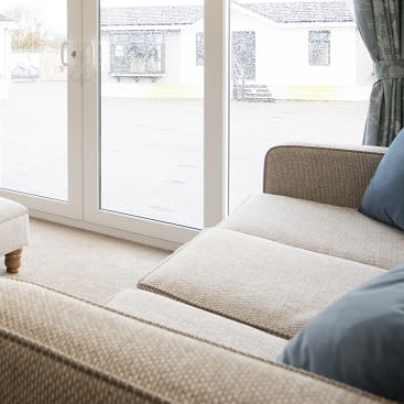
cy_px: 81
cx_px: -125
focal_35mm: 40
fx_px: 528
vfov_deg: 40.2
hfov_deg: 31.7
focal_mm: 16
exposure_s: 1/60
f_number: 5.6
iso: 500
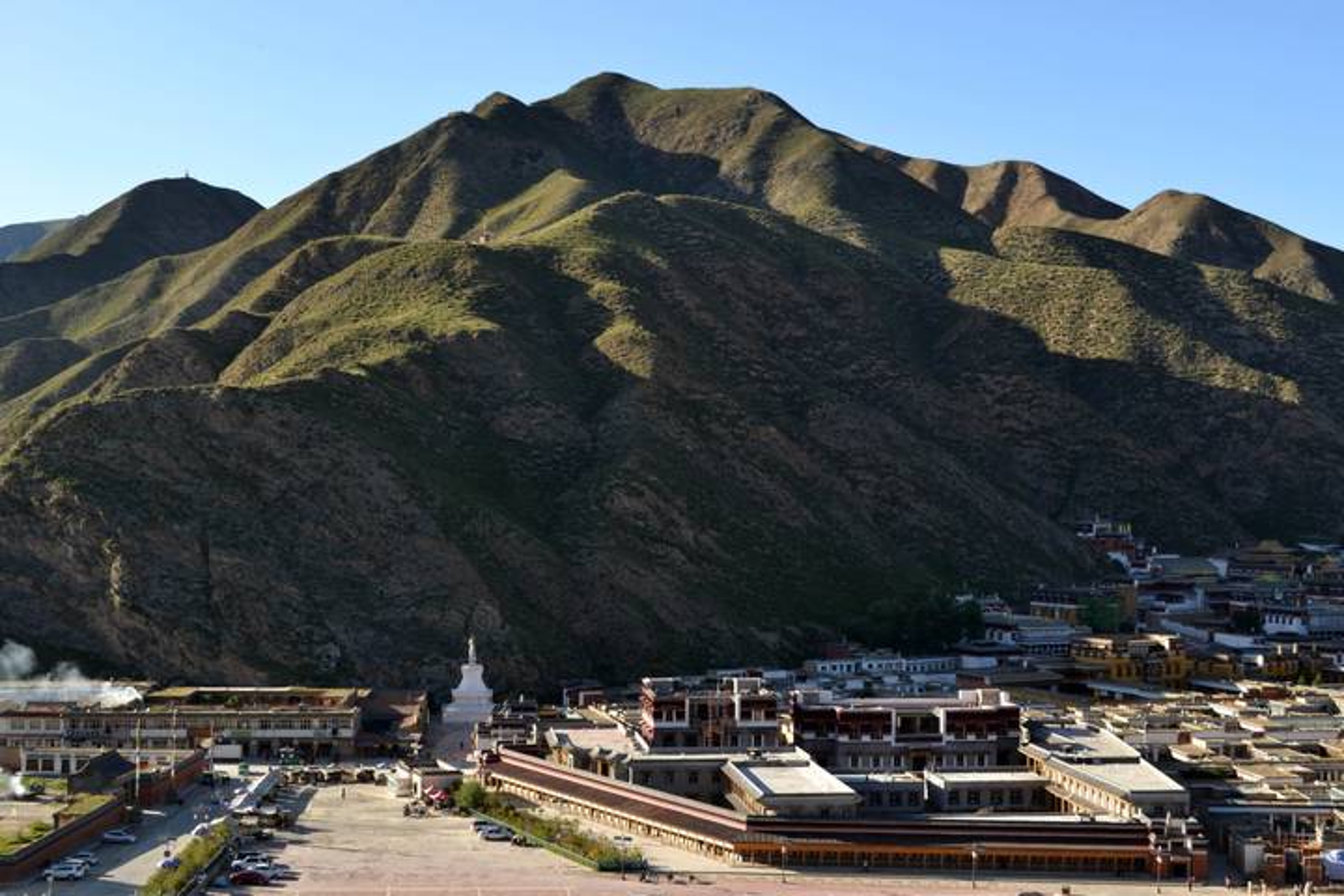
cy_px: 448
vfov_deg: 28.1
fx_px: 1792
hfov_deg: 41.1
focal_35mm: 48
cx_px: 672
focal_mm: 32
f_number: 7.1
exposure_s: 1/200
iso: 200
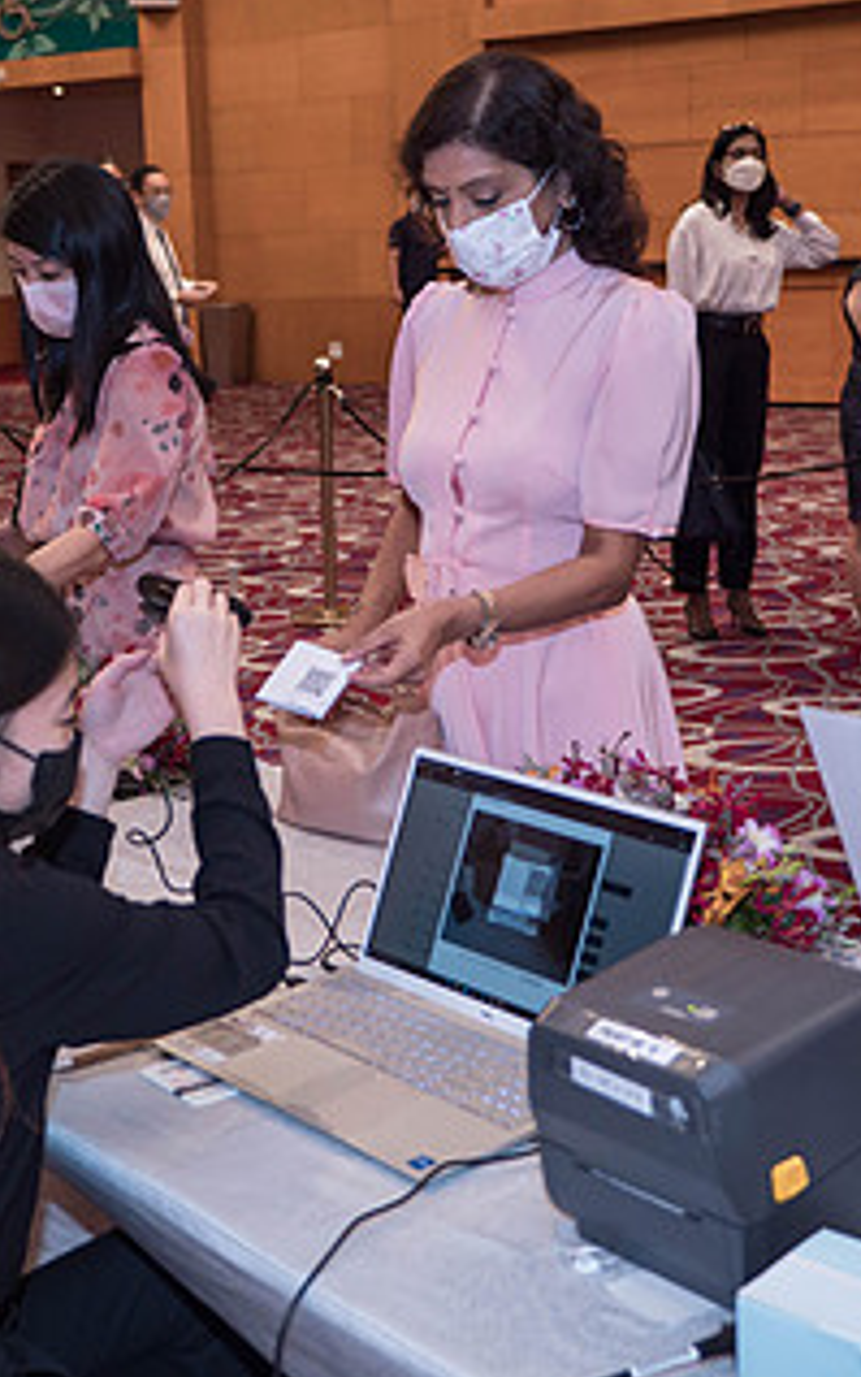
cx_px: 350
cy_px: 587
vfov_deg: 36.2
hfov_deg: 23.1
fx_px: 2101
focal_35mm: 56
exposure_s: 1/100
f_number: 1.7
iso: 800
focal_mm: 14
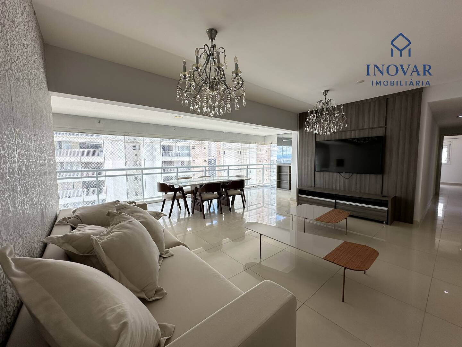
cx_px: 231
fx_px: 187
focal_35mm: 14
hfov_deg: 102.1
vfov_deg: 85.7
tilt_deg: -5.3
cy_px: 174
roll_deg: +2.4
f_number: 2.2
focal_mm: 2.22
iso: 40
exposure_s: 1/188
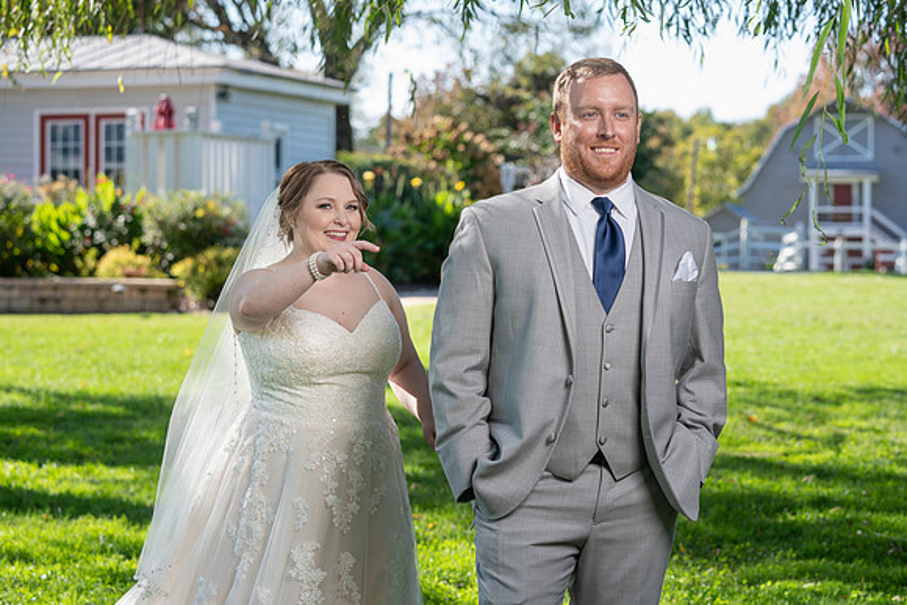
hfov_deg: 25.6
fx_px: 1996
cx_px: 504
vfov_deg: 17.2
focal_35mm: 79
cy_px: 292
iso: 50
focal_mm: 71
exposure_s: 1/200
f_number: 4
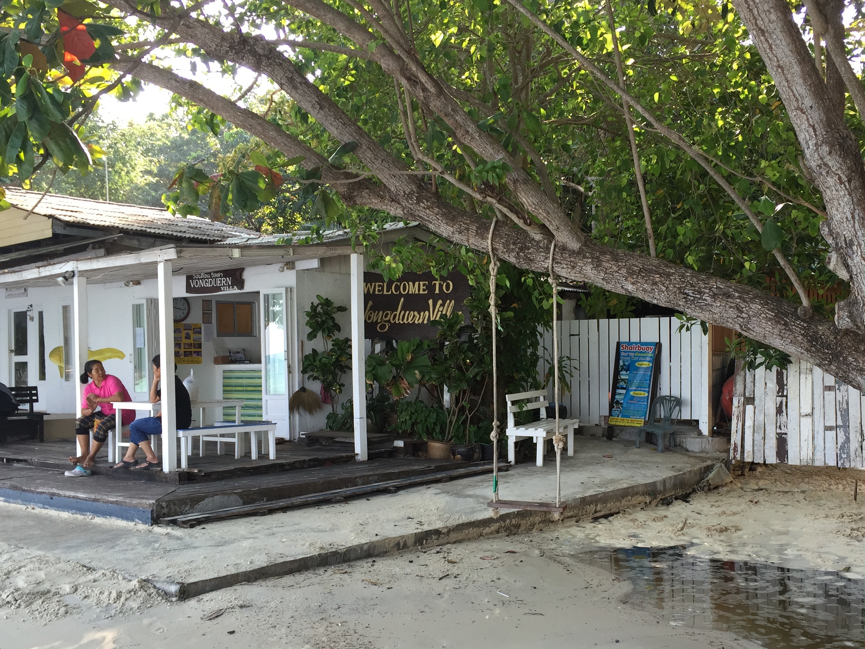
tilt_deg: -1.4
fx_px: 950
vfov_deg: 37.6
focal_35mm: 38
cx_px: 537
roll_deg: -0.1
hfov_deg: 48.6
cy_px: 380
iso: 40
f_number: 2.2
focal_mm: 4.15
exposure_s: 1/120
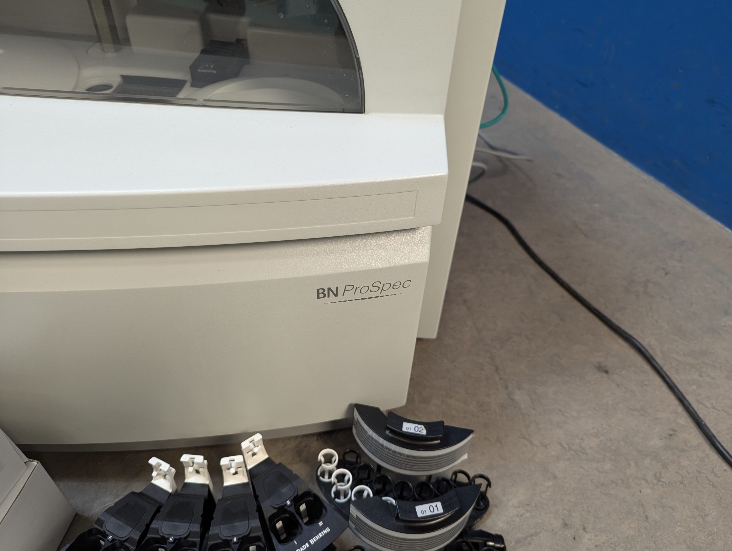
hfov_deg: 71.5
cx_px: 366
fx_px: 508
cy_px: 276
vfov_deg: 56.9
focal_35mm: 24
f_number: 1.85
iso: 234
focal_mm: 6.81
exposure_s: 1/50
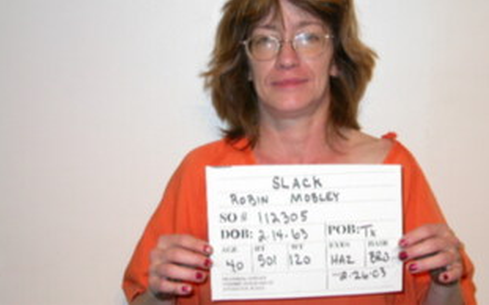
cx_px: 265
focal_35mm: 73
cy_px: 103
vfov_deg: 17.8
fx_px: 972
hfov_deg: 28.2
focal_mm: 12.9
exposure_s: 1/60.3
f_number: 3.1
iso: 100
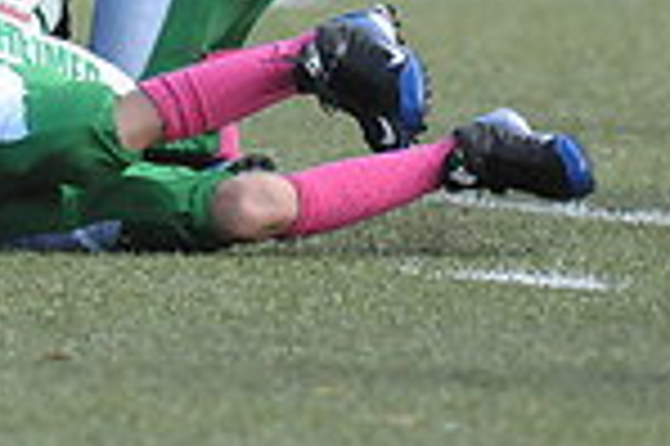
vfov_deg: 0.9
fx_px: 29373
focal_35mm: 1580
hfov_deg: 1.3
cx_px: -157
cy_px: -286
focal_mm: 270
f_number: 4
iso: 1600
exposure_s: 1/4000
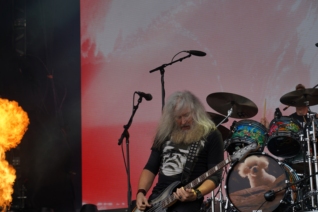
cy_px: 106
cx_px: 159
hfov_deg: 19.5
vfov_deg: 13.0
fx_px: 927
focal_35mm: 105
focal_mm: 105
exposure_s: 1/250
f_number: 5.6
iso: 100
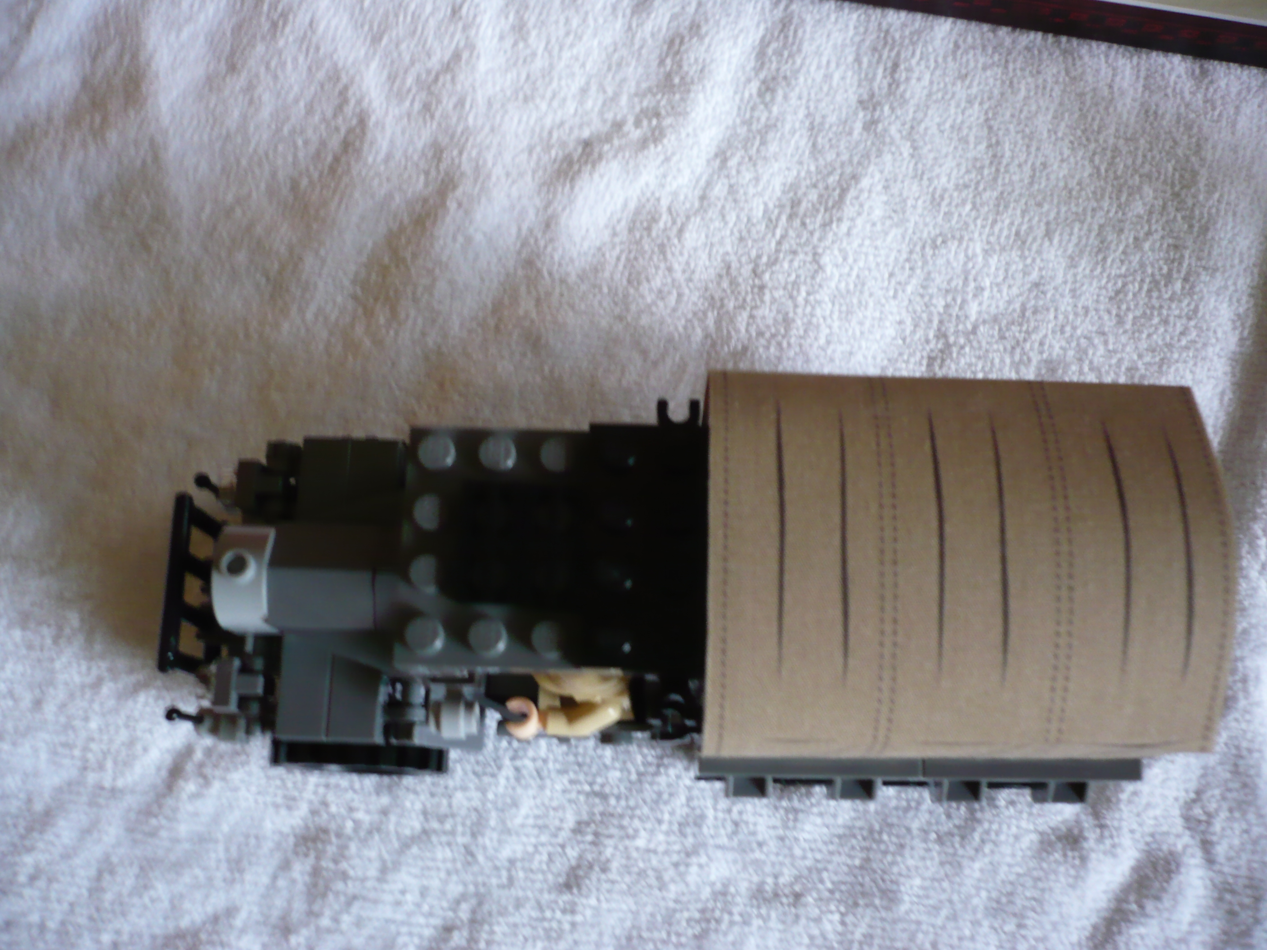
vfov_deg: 40.7
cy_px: 475
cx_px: 634
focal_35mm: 35
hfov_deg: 52.6
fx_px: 1281
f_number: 2.8
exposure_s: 1/10
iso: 200
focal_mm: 5.8
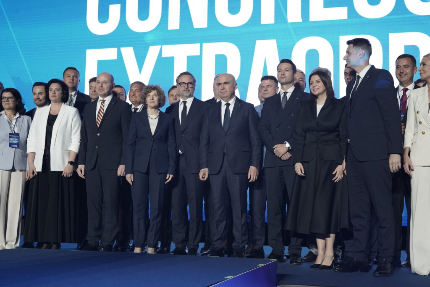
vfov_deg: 27.0
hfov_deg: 39.6
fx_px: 597
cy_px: 144
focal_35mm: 50
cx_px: 215
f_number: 6.3
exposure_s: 1/250
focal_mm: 50
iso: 5000
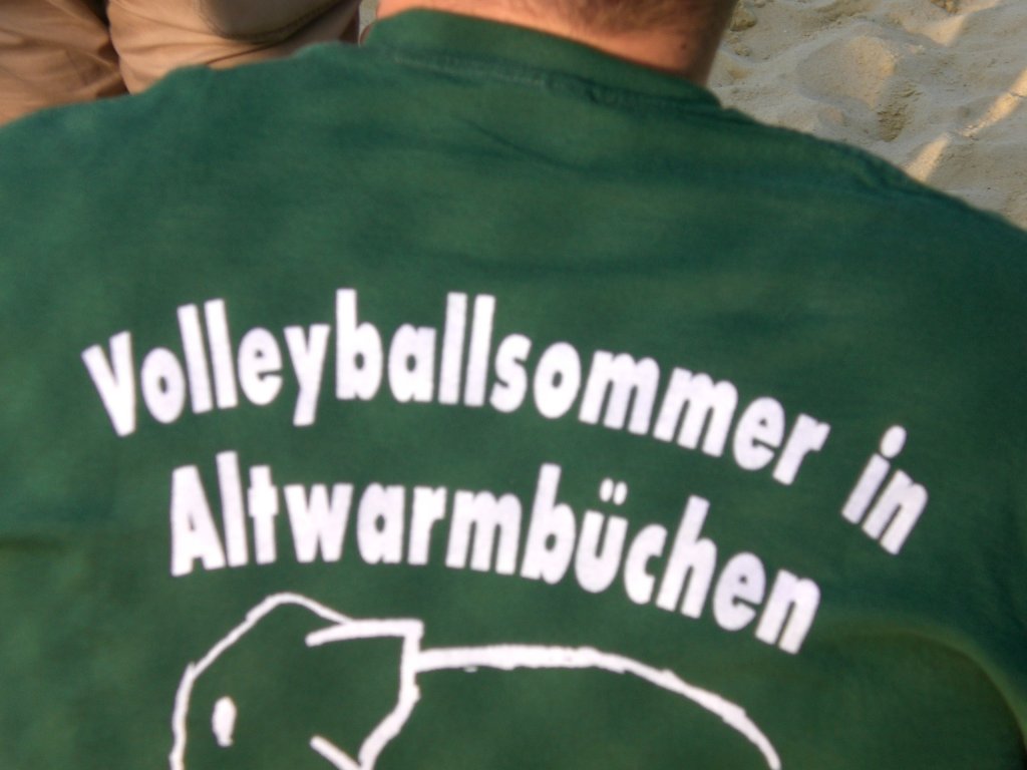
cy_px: 385
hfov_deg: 19.6
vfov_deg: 14.8
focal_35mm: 100
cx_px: 514
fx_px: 2967
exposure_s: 1/125
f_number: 5.4
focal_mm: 16.51
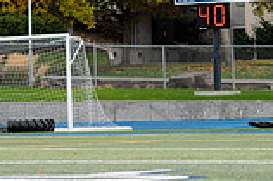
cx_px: 218
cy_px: -98
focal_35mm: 283
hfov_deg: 7.3
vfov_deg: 4.8
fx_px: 2144
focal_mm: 70
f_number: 2.8
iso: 125
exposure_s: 1/1000
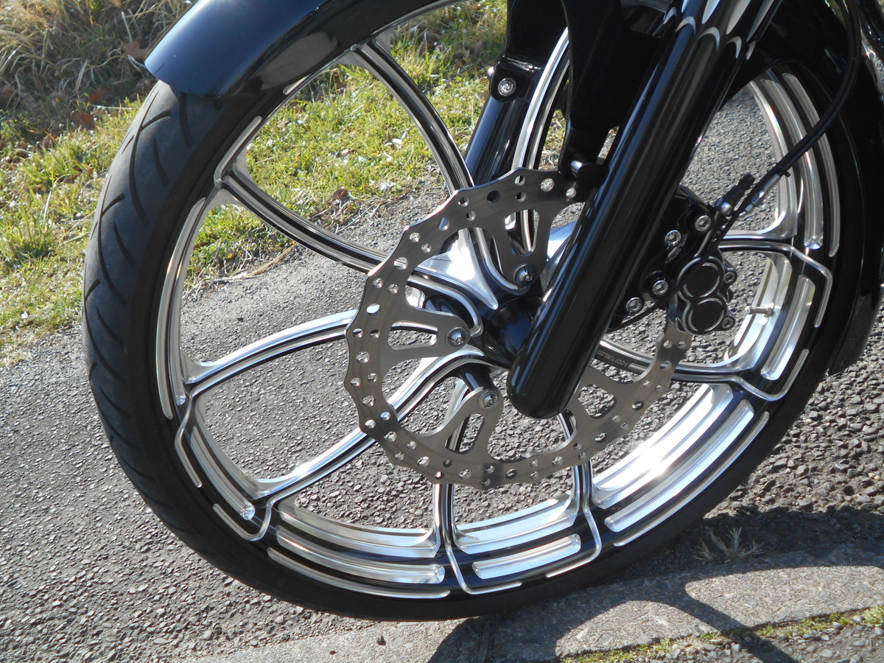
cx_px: 442
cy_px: 332
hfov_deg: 38.2
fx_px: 1277
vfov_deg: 29.1
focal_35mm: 50
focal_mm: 8.8
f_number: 4.5
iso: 80
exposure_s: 1/320
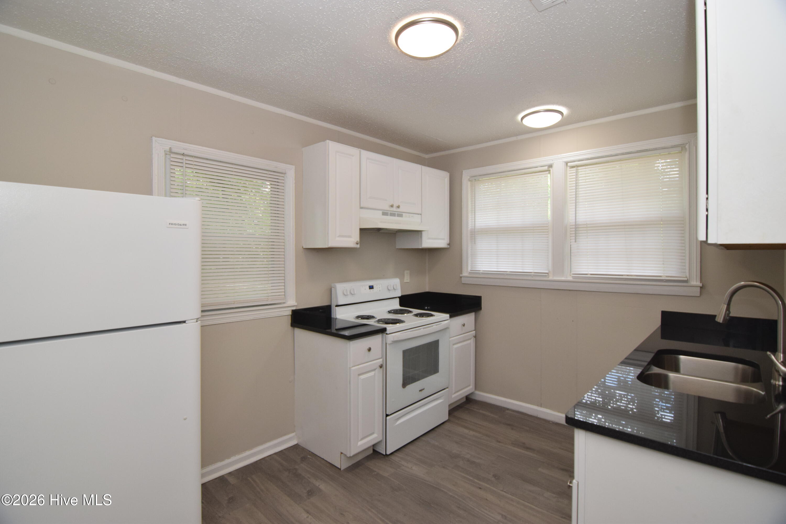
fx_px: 360
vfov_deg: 72.1
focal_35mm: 16
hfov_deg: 95.0
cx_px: 393
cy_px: 262
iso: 800
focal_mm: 11
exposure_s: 1/125
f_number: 5.6
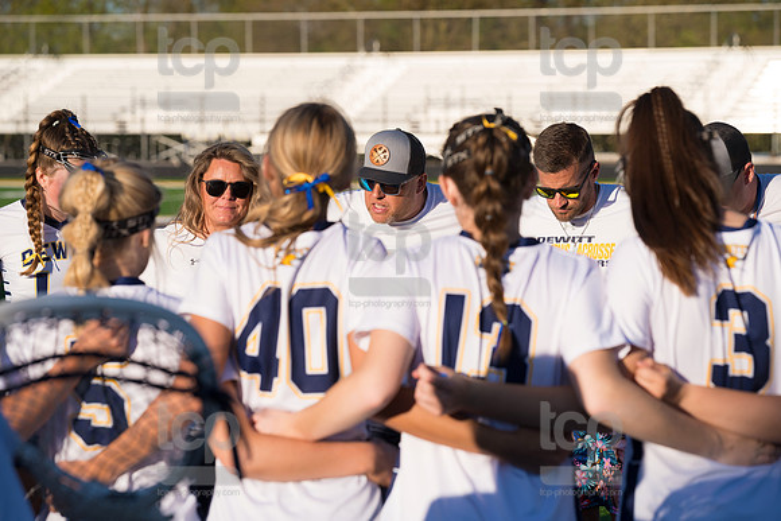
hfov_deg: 13.7
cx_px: 390
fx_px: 3255
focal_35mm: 150
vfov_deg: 9.2
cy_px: 260
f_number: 5.6
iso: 250
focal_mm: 150
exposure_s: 1/1250
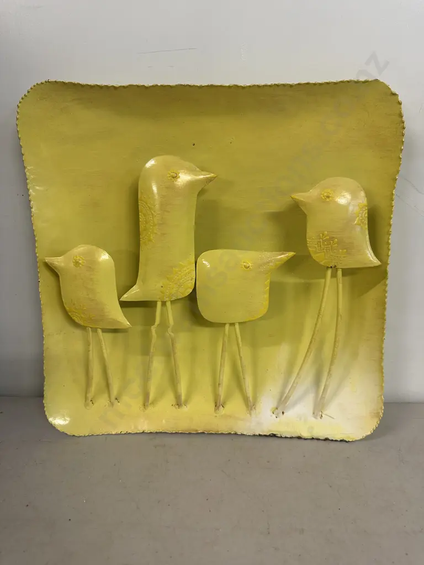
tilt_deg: -19.3
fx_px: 392
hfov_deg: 56.8
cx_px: 212
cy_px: 282
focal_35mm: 24
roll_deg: +0.2
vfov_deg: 71.6
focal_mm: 6.86
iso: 160
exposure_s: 1/100
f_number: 1.78
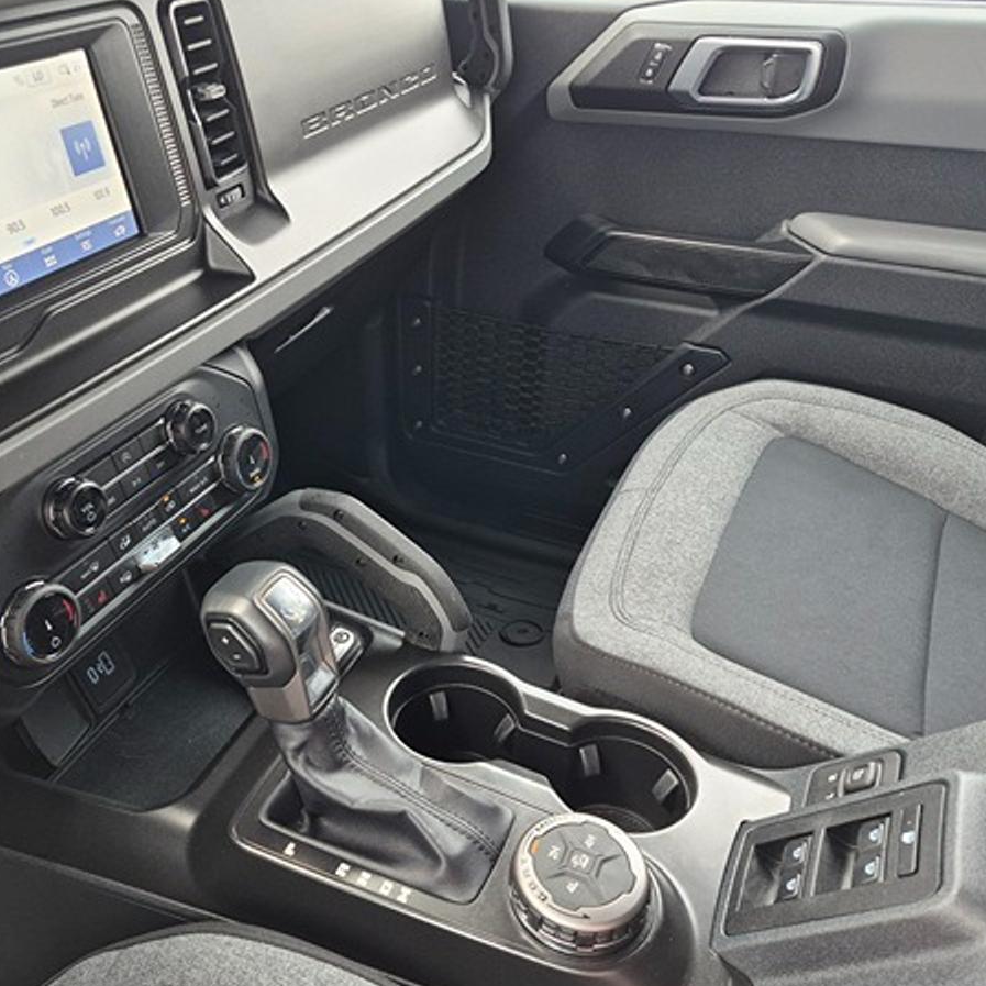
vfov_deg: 55.6
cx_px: 414
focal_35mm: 29
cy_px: 500
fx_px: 935
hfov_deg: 55.4
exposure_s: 1/180
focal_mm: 5.4
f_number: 1.8
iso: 125
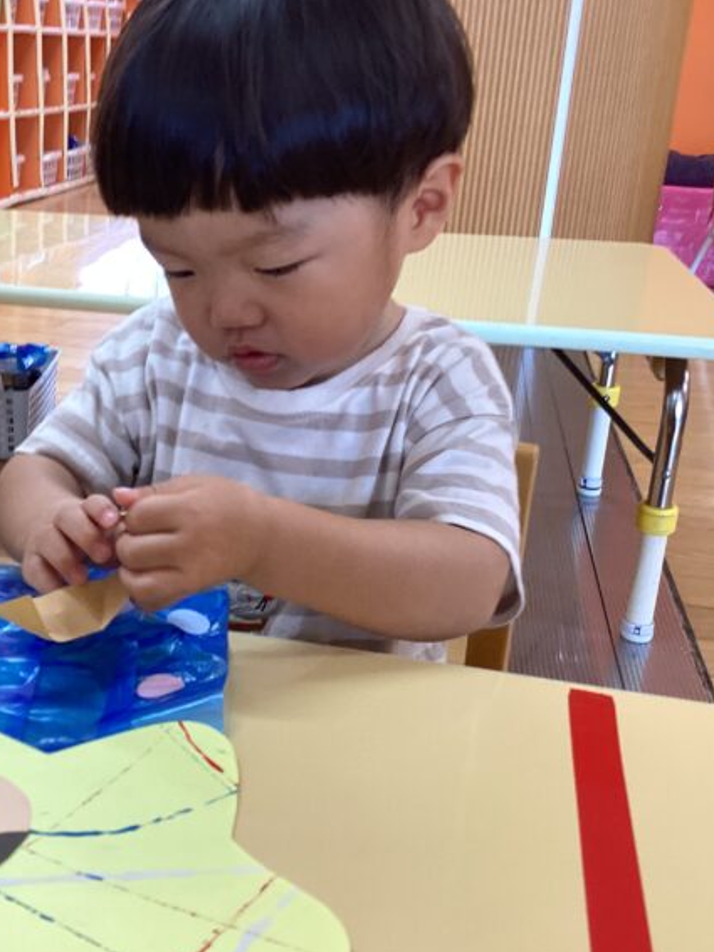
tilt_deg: -21.4
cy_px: 477
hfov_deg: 33.8
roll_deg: -2.4
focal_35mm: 42
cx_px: 197
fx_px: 1156
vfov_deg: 44.8
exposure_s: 1/50
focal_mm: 3.3
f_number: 2.4
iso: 80
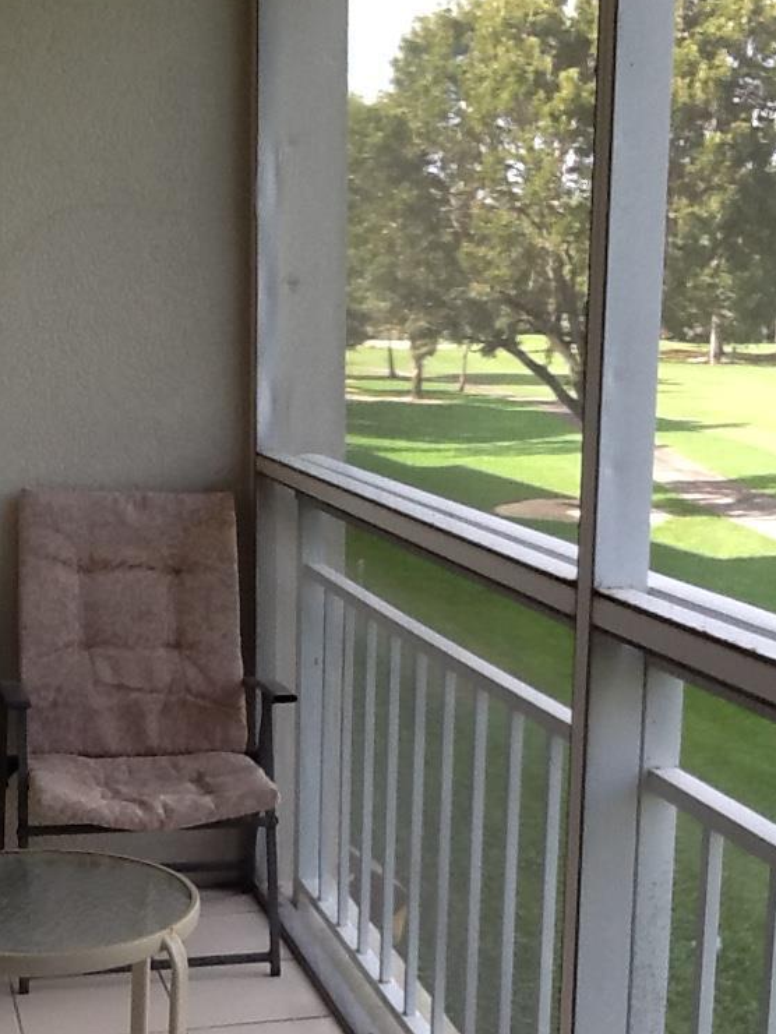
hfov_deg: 25.7
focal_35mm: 57
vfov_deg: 33.7
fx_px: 1703
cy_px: 611
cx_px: 412
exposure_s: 1/158
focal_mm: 2.03
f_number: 2.4
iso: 40
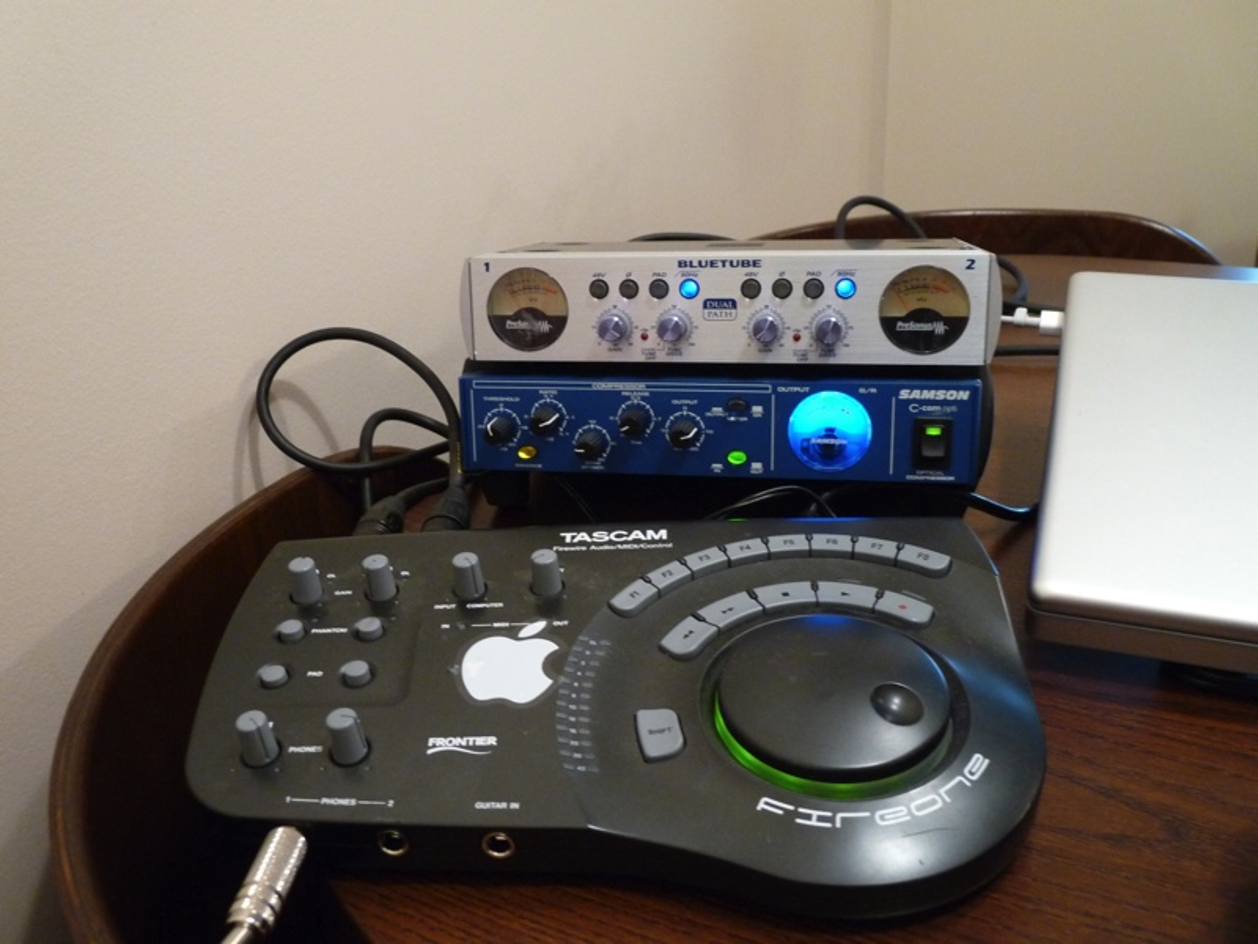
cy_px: 472
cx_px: 629
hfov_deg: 58.4
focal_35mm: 31
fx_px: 1127
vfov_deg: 45.4
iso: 400
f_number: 3
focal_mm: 5.4
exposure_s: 1/20
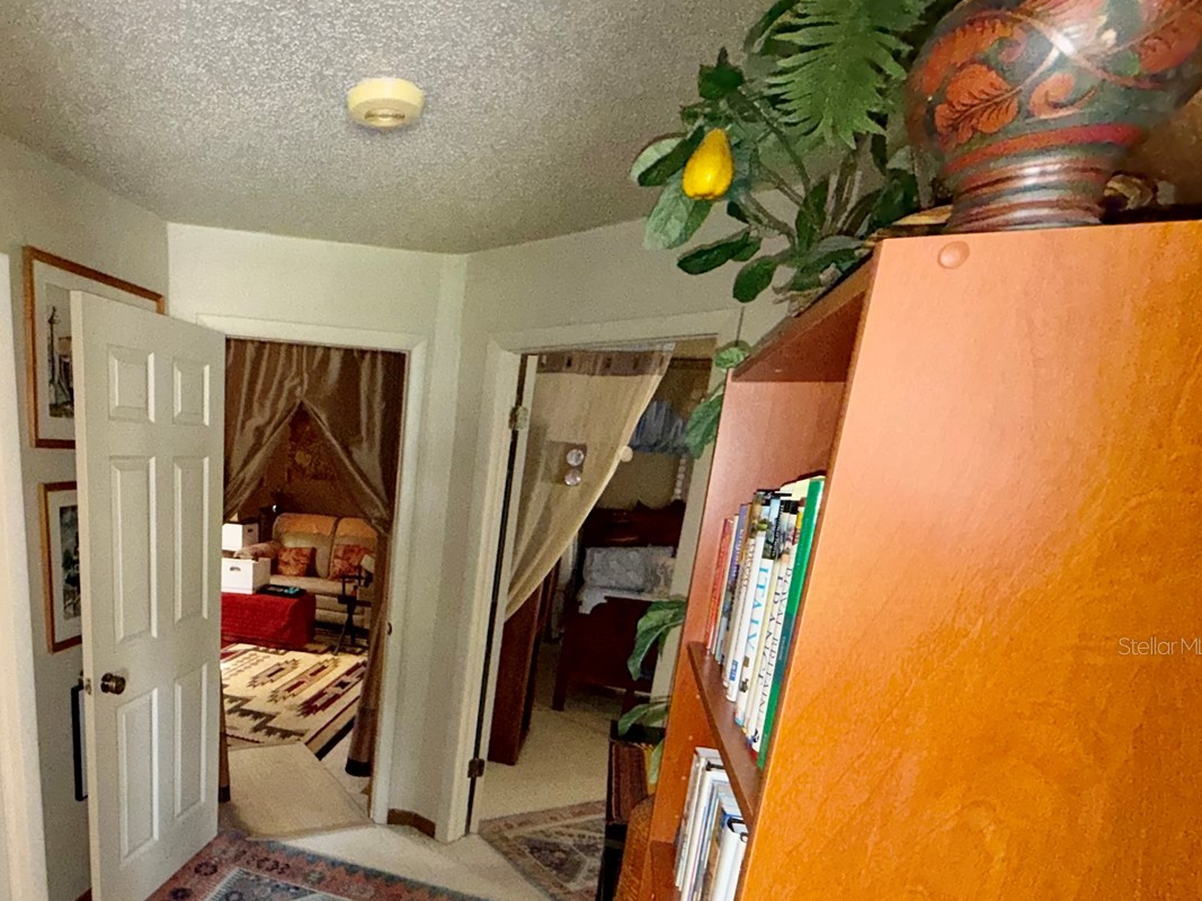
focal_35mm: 21
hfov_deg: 74.2
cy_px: 645
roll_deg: -3.4
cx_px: 323
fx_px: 729
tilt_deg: -15.2
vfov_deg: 60.8
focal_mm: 2.22
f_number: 2.2
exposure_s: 1/60
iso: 500
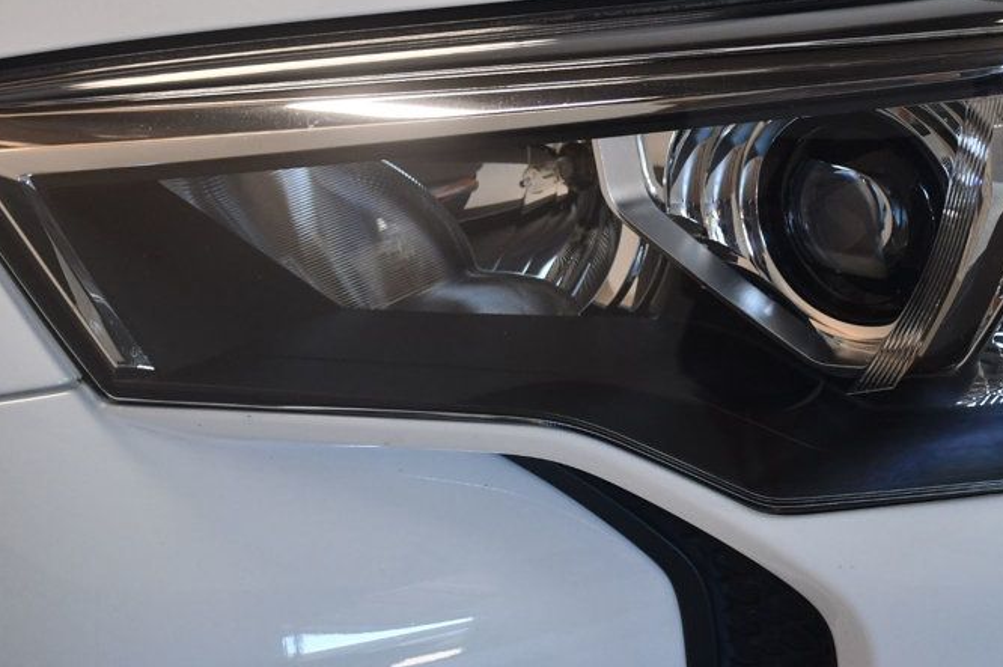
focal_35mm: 80
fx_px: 2227
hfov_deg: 25.3
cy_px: 193
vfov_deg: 17.0
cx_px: 625
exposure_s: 1/125
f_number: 4.2
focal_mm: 35
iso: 900
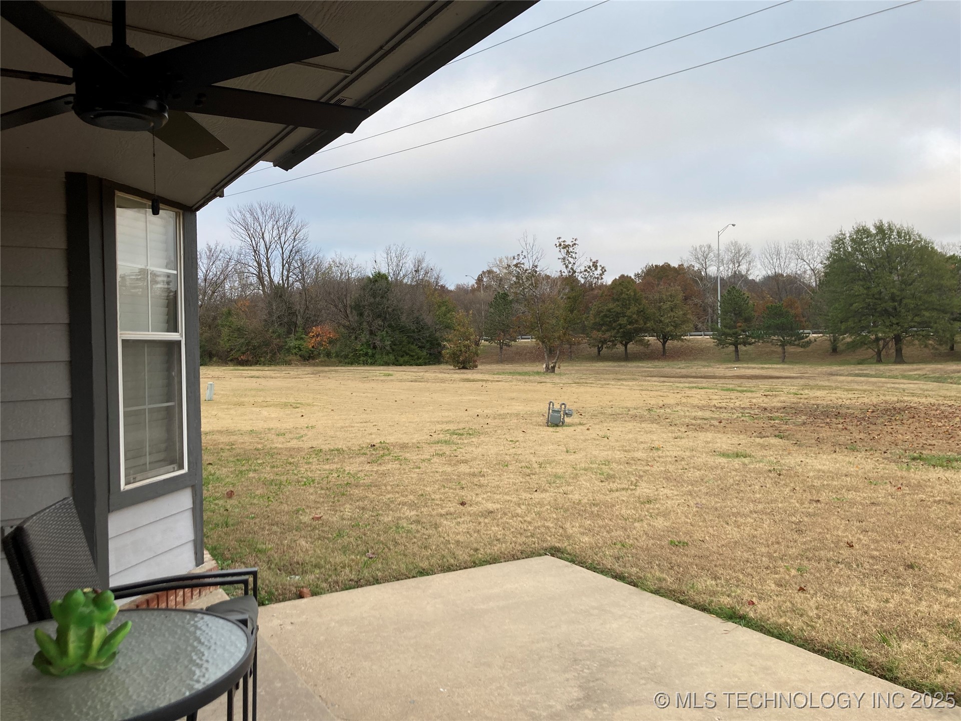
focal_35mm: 28
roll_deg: +0.7
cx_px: 480
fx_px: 777
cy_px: 360
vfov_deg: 49.7
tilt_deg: +0.9
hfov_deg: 63.4
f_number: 1.8
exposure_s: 1/138
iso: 20
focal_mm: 3.99
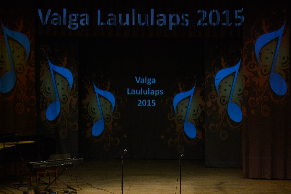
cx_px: 146
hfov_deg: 21.9
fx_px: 752
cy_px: 97
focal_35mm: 93
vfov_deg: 14.7
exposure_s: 1/50
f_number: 4.2
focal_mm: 62
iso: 1600
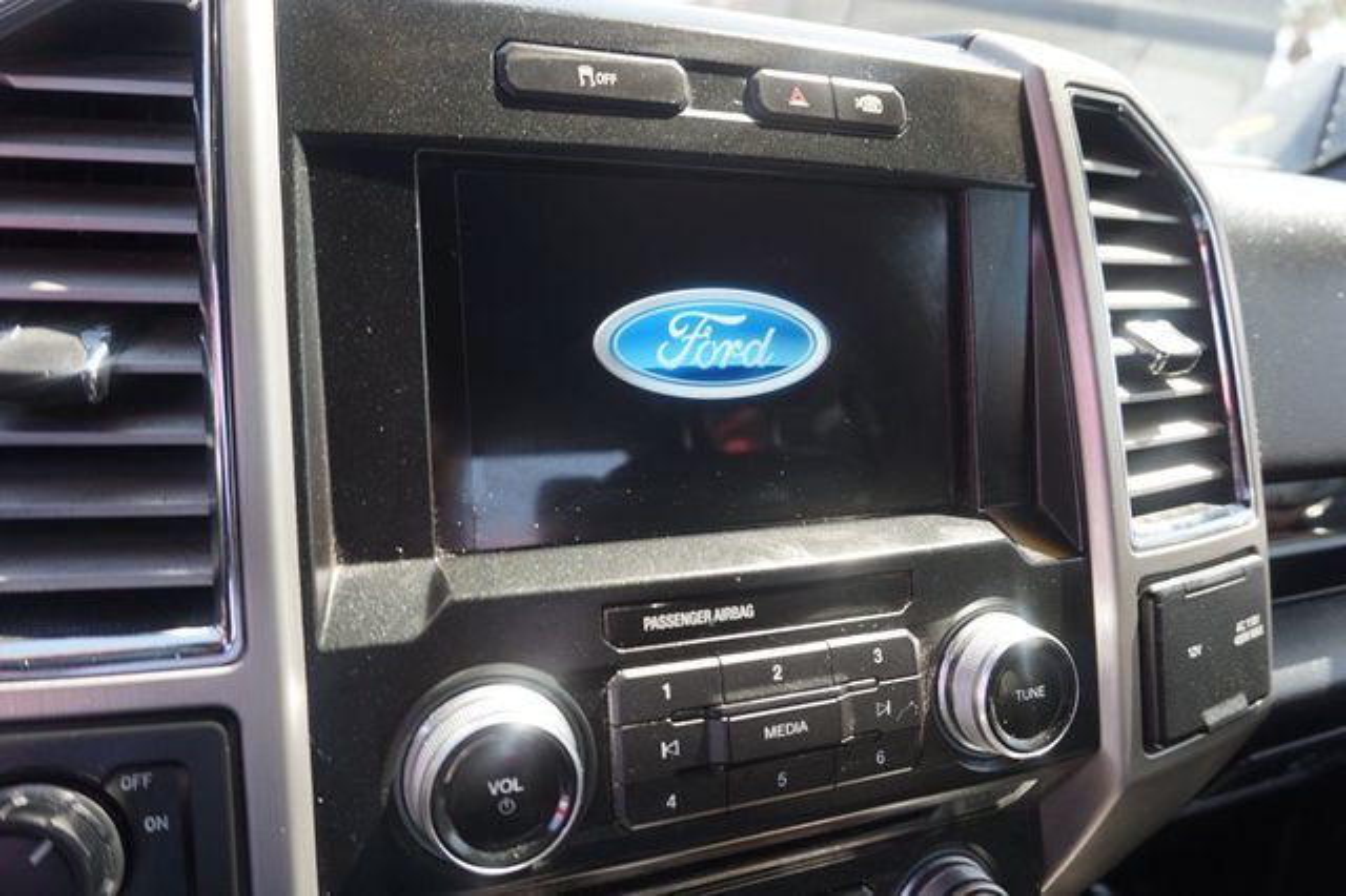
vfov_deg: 53.1
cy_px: 448
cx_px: 673
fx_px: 897
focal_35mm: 24
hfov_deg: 73.8
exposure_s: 1/60
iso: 125
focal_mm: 16
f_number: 4
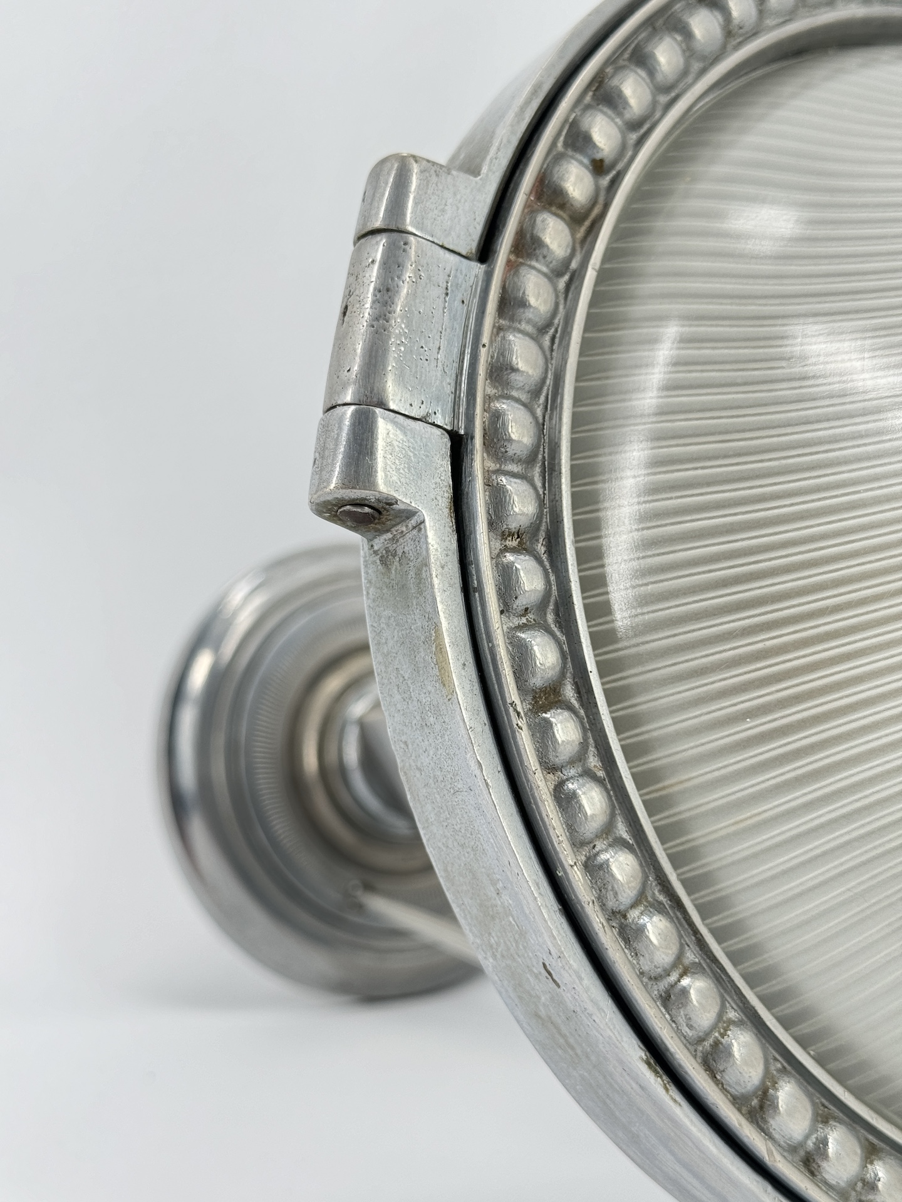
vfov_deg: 39.7
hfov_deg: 30.3
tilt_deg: -0.9
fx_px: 1668
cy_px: 601
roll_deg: -0.1
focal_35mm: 48
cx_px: 451
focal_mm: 6.86
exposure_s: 1/167
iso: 64
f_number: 1.78
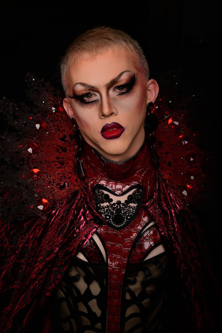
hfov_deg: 27.0
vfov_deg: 39.6
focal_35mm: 50
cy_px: 166
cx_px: 111
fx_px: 462
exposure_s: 1/200
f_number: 16
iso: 64
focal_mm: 50
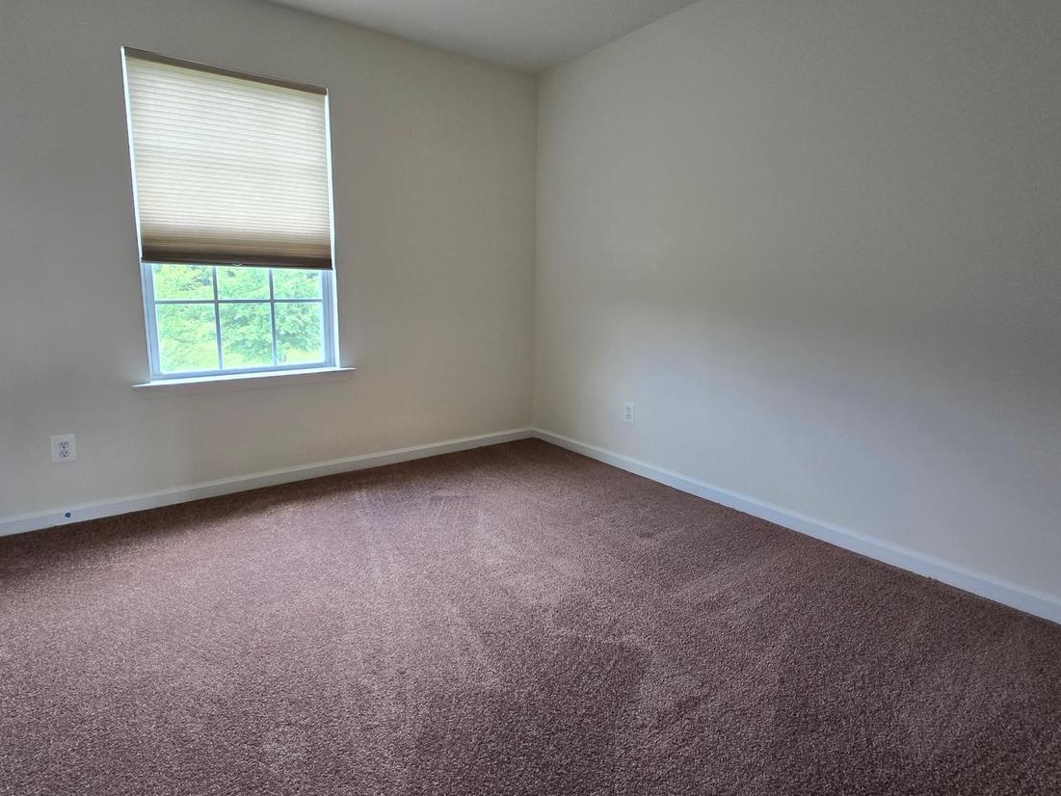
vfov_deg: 74.5
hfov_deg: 91.0
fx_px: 521
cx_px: 508
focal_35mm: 17
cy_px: 359
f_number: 2.2
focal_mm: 2.2
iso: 100
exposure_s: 1/60
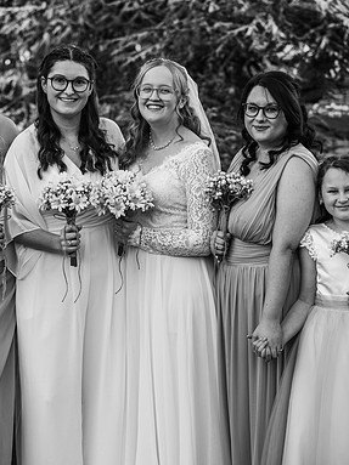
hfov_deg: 14.5
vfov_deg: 19.3
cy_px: 233
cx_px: 128
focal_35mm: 102
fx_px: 1372
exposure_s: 1/250
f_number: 4
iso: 100
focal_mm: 70
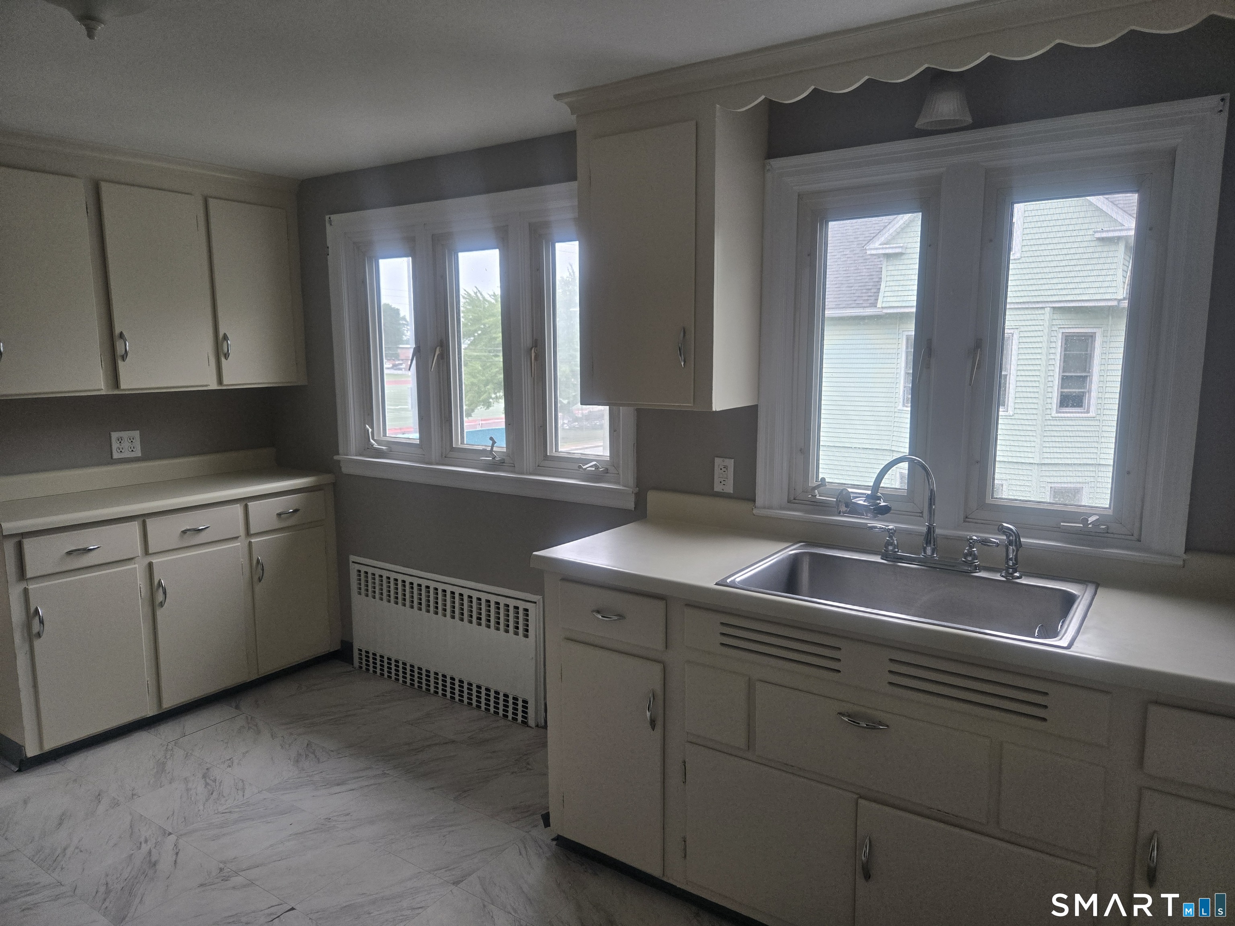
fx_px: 821
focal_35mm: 23
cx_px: 618
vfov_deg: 58.9
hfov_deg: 73.9
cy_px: 463
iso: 160
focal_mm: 5.4
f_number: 1.8
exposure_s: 1/120
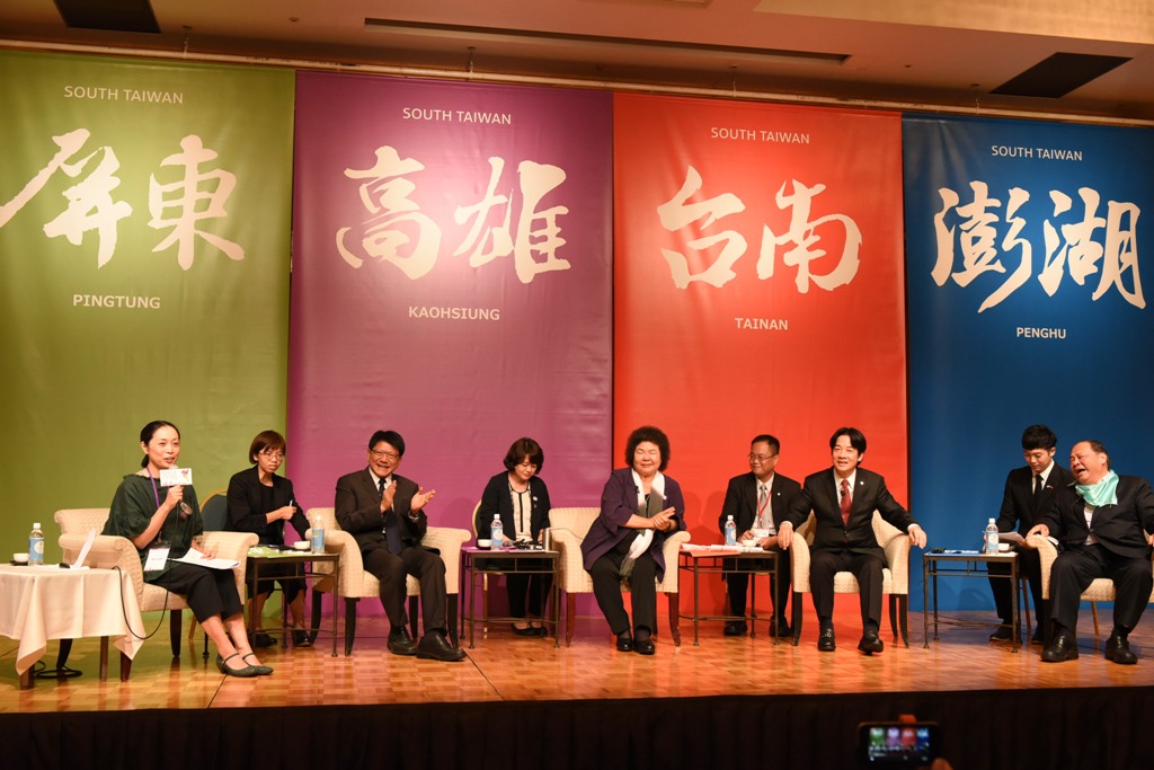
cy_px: 385
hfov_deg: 50.7
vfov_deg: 35.1
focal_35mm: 38
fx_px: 1218
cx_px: 577
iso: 3200
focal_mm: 38
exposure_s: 1/250
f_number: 5.6
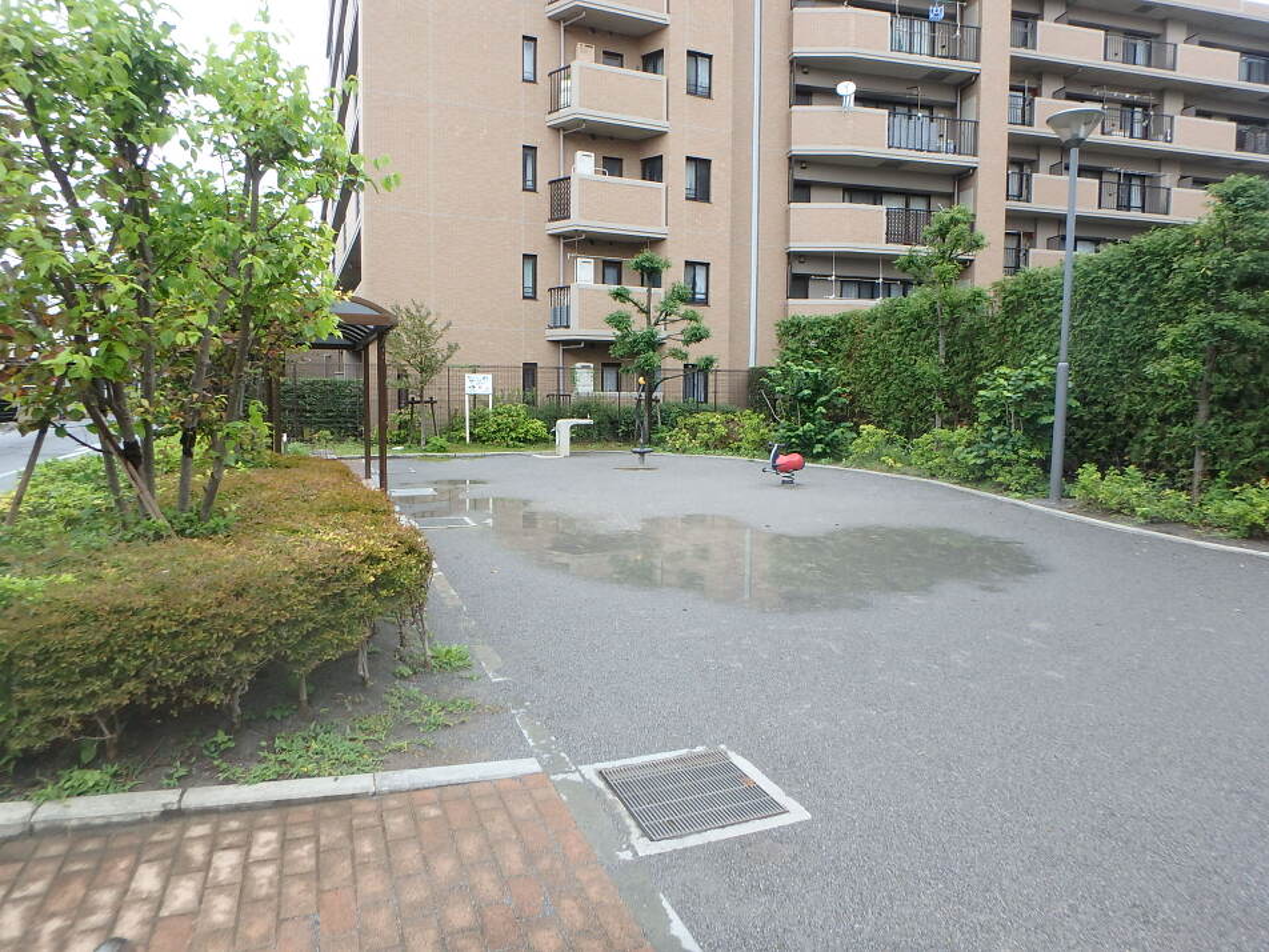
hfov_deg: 79.0
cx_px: 634
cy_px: 476
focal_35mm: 21
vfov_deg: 63.4
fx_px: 770
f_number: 3.5
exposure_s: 1/200
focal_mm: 3.7
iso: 125
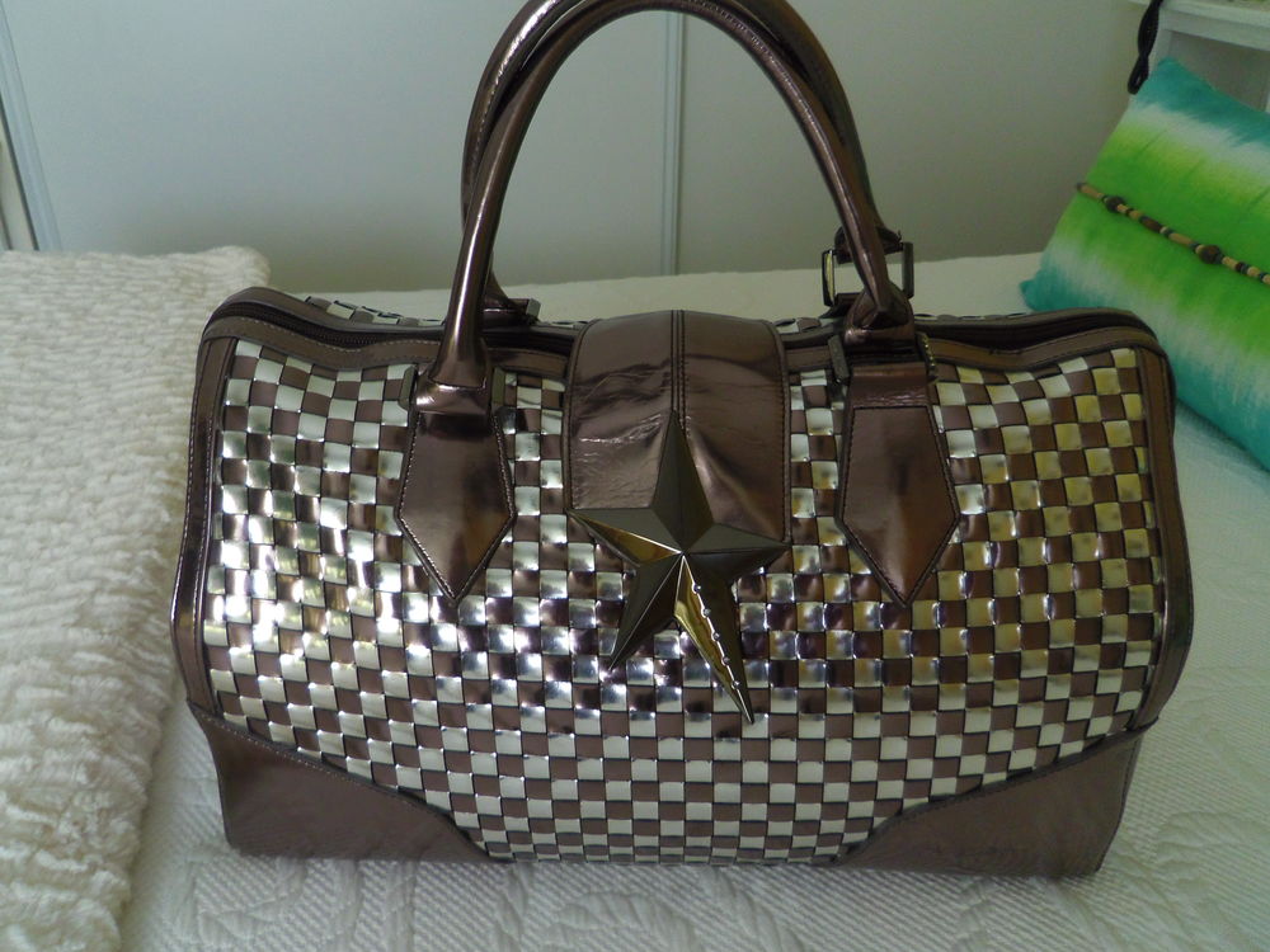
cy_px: 476
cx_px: 635
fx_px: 1027
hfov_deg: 63.4
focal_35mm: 28
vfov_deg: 49.7
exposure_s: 1/40
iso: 200
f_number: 3.9
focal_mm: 5
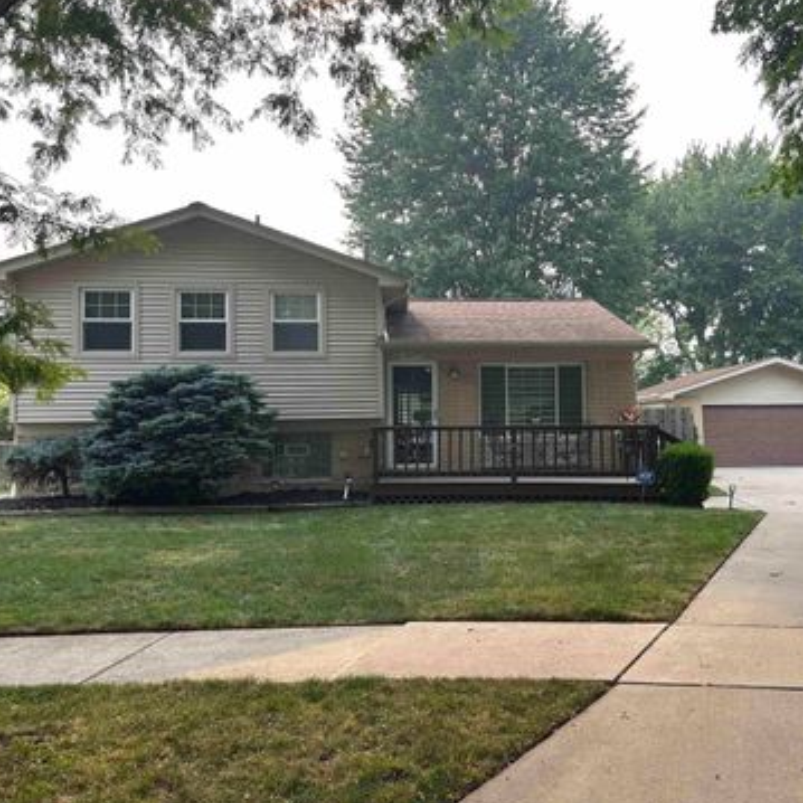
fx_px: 840
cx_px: 523
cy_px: 395
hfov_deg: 50.3
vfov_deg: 51.1
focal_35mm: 32
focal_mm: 5.7
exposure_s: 1/873
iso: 50
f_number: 1.5
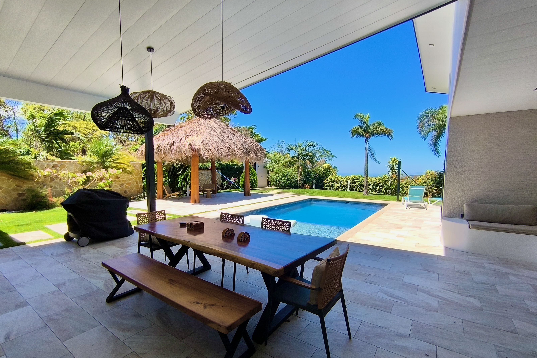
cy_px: 193
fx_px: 254
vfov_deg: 70.3
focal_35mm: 17
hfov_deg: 93.3
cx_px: 268
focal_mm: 1.65
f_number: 2.2
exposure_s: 1/1363
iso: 50
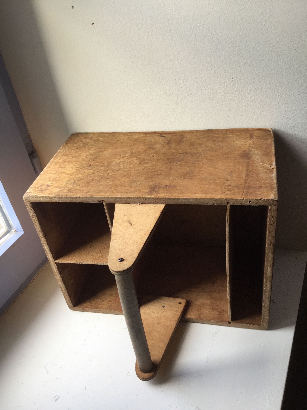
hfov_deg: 45.4
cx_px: 154
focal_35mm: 31
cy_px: 205
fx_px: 367
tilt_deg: -39.2
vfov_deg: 58.4
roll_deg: +8.8
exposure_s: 1/50
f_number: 2.4
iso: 32
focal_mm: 3.3
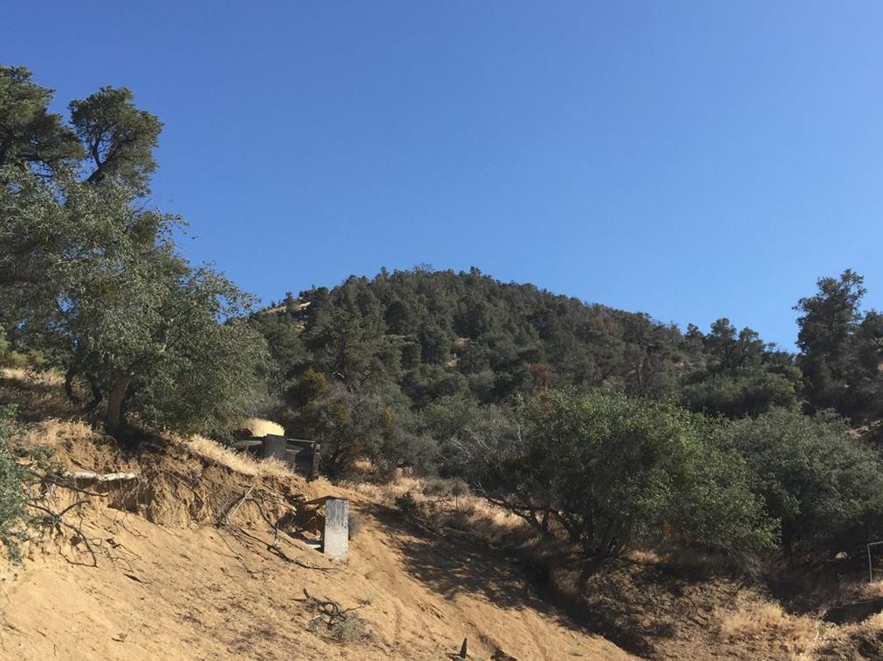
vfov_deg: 33.5
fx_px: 1096
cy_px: 365
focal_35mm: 43
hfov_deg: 43.6
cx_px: 544
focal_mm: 4.15
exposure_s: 1/1364
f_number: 2.2
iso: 32
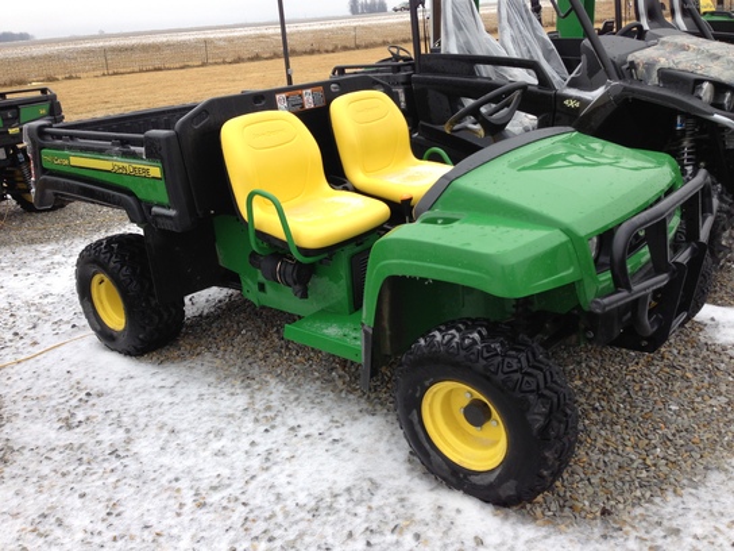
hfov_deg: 55.4
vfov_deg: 42.9
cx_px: 367
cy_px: 276
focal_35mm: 33
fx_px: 700
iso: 50
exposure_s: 1/475
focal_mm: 4.13
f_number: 2.4
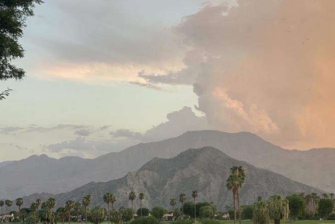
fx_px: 772
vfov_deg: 16.5
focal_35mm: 83
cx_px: 248
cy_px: 126
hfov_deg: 24.2
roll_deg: -0.8
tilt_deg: +7.4
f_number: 2
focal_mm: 6
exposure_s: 1/122
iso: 80
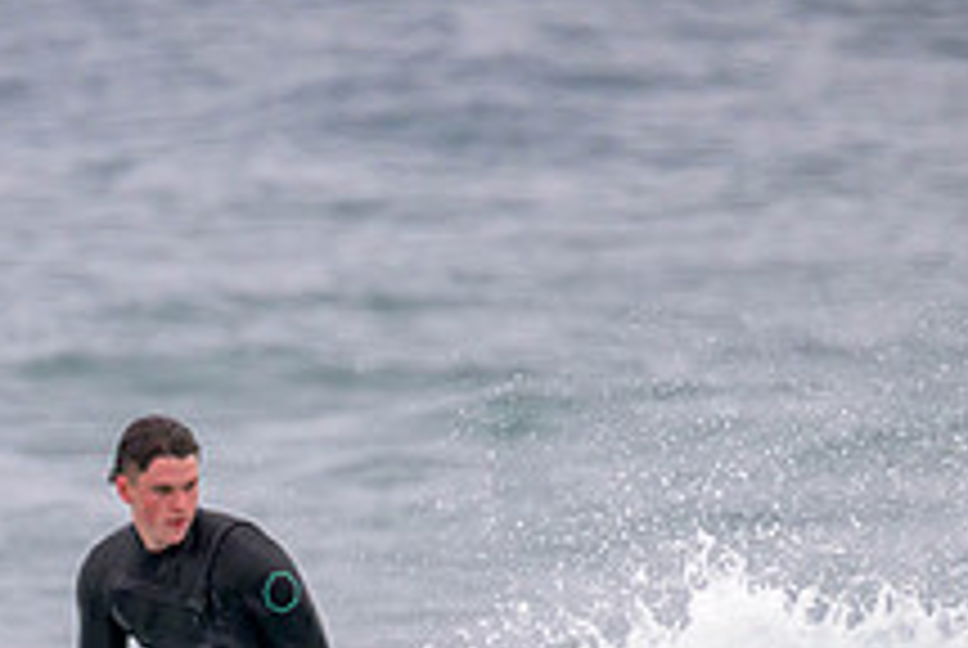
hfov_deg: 1.0
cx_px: 167
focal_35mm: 2156
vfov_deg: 0.6
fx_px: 58051
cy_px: 848
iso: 1250
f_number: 11
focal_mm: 800
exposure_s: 1/2000
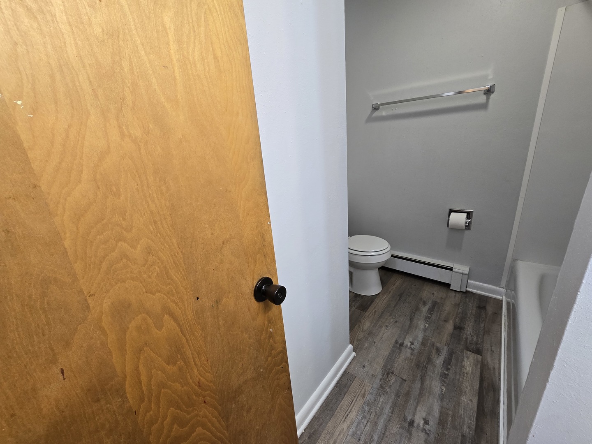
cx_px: 296
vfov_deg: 89.9
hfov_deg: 106.2
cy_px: 222
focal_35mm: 13
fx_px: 222
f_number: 2.2
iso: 125
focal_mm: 2.2
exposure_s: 1/60
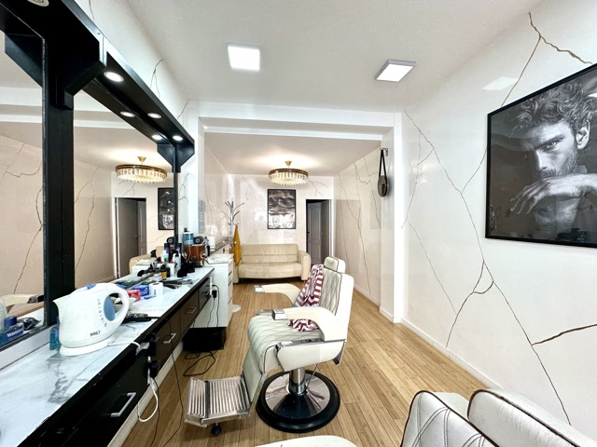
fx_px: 241
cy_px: 224
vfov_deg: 85.7
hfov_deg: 102.1
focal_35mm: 14
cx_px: 298
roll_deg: +0.0
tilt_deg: -0.9
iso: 80
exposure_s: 1/100
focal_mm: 2.22
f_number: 2.2
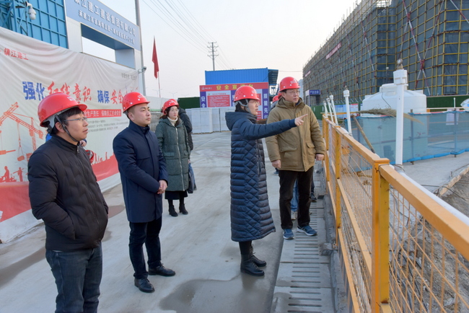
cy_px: 156
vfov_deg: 43.6
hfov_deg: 61.9
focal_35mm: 30
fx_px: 391
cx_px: 234
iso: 800
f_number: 8
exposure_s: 1/160
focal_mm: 30
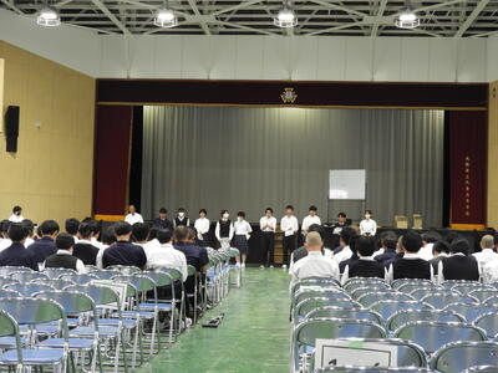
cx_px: 249
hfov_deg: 32.2
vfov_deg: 24.4
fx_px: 863
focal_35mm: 60
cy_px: 186
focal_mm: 10.7
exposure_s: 1/30
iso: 400
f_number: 4.2
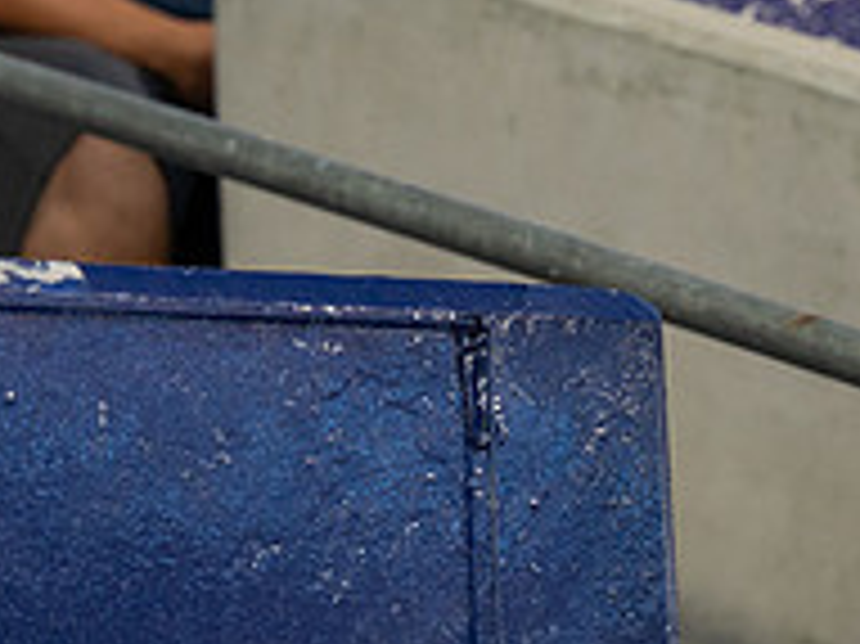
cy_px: 36
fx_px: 6604
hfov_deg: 7.4
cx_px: 1202
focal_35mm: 266
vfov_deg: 5.6
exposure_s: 1/320
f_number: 3.5
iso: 2500
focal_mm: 91
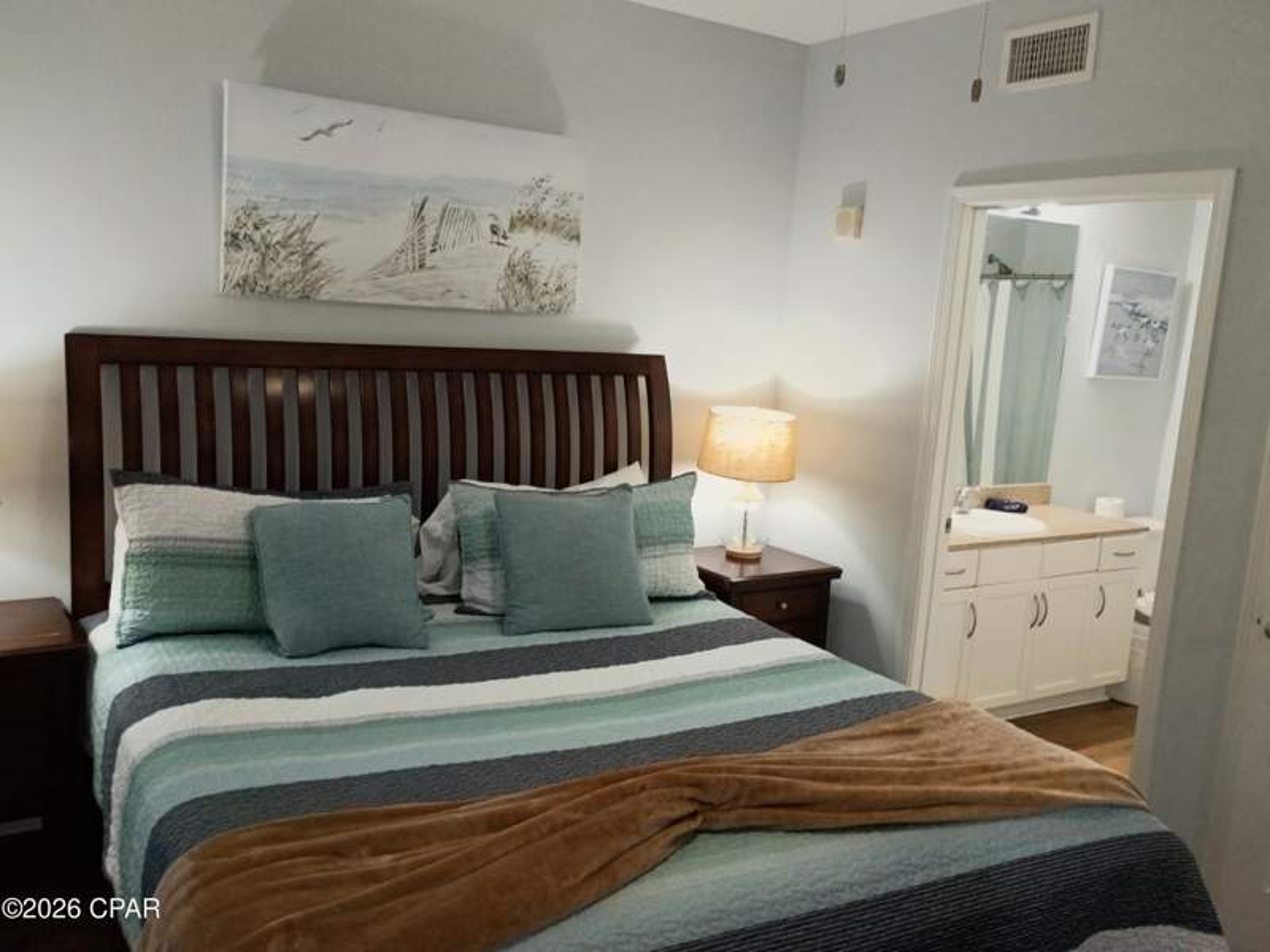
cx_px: 635
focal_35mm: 29
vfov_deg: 48.2
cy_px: 476
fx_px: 1064
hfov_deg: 61.7
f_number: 1.8
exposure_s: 1/40
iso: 681
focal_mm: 4.27
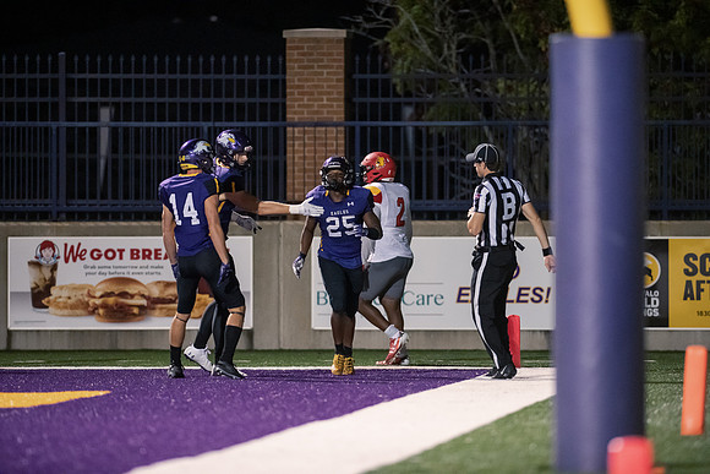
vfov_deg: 4.6
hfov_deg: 6.9
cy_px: 237
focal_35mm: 300
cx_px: 355
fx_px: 5918
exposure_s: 1/800
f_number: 2.8
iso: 6400
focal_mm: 300
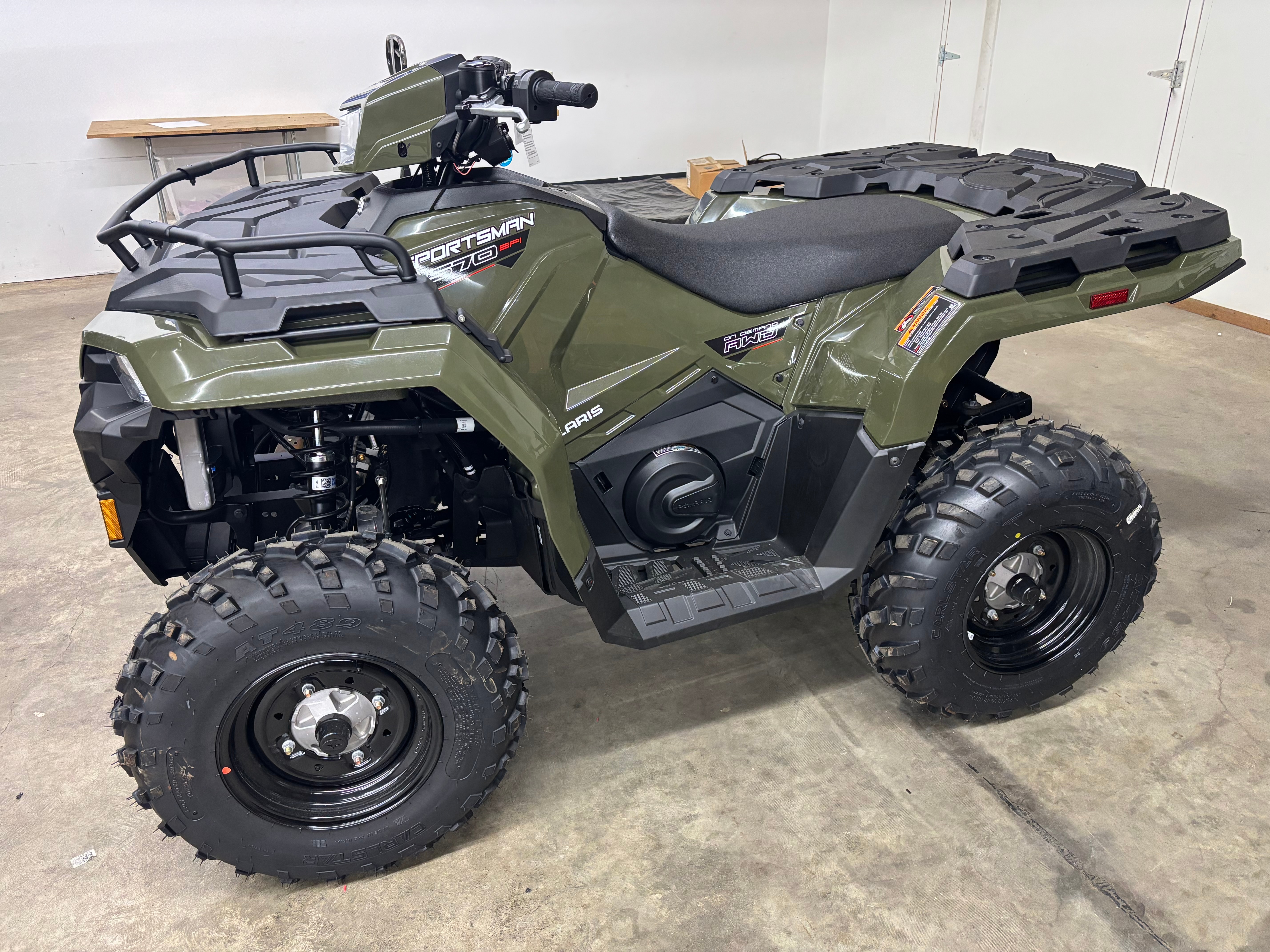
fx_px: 954
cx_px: 635
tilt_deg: -25.5
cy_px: 476
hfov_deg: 67.3
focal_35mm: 26
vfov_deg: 53.1
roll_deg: +0.4
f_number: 1.6
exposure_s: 1/60
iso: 320
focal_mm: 5.96
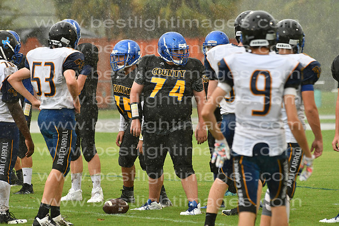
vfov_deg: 6.5
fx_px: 1978
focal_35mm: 210
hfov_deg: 9.8
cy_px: 113
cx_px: 170
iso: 1000
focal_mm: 140
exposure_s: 1/800
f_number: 4.5
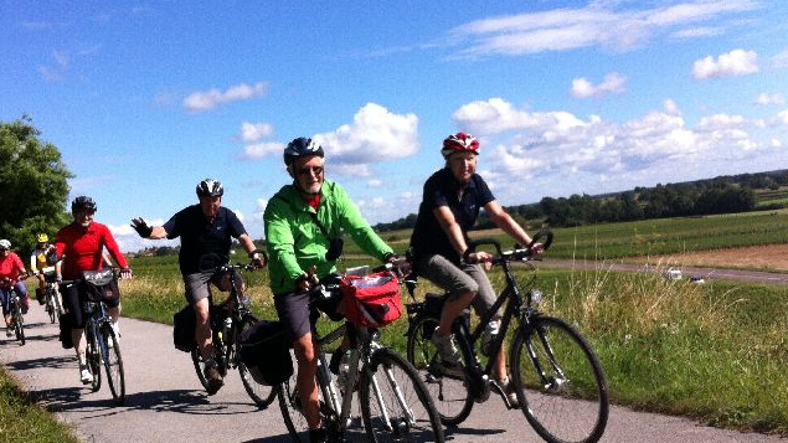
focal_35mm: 48
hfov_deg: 42.9
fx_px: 1003
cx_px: 361
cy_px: 307
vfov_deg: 24.7
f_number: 2.8
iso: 80
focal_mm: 3.85
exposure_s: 1/1774
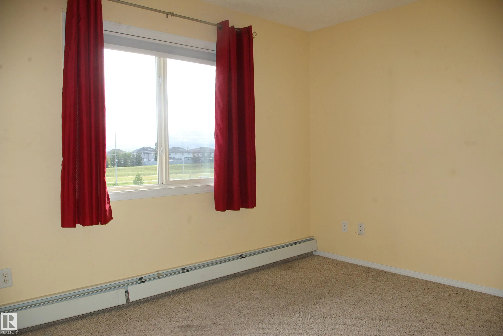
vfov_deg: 48.0
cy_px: 168
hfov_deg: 67.4
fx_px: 377
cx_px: 252
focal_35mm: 27
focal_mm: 18
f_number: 11
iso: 800
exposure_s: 1/180
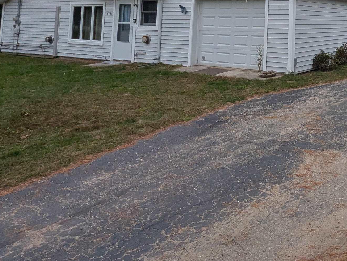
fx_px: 301
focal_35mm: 30
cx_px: 367
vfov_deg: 40.1
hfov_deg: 46.8
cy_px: -10
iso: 46
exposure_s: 1/765
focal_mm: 1.95
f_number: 2.2
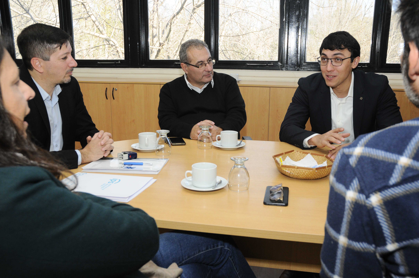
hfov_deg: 53.2
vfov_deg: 36.8
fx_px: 418
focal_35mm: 36
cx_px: 210
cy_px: 139
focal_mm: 24
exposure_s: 1/100
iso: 800
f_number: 5.6
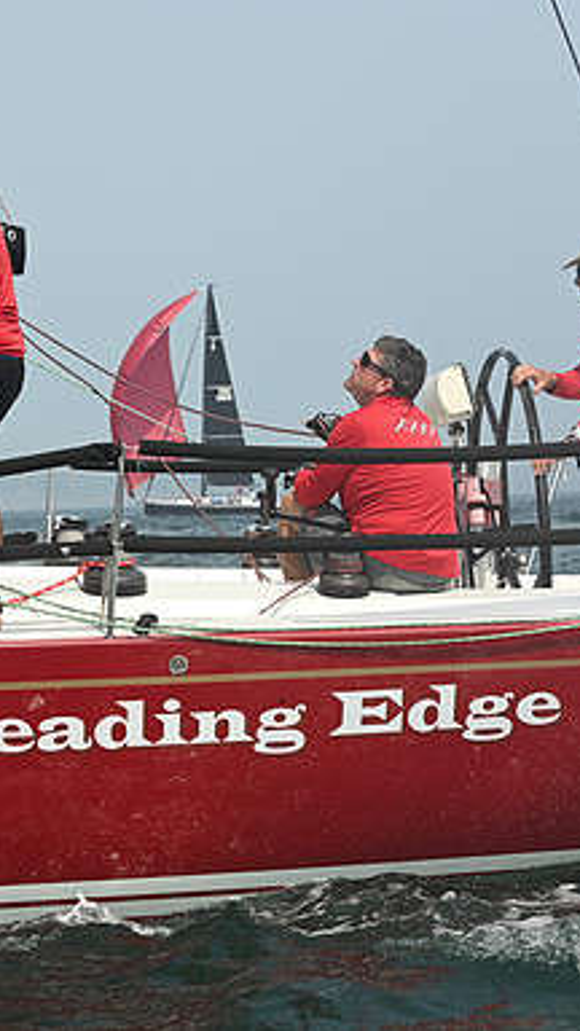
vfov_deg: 15.8
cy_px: 514
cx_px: 67
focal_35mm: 136
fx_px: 3718
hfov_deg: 8.9
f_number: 7.1
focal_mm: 86
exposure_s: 1/1250
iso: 320
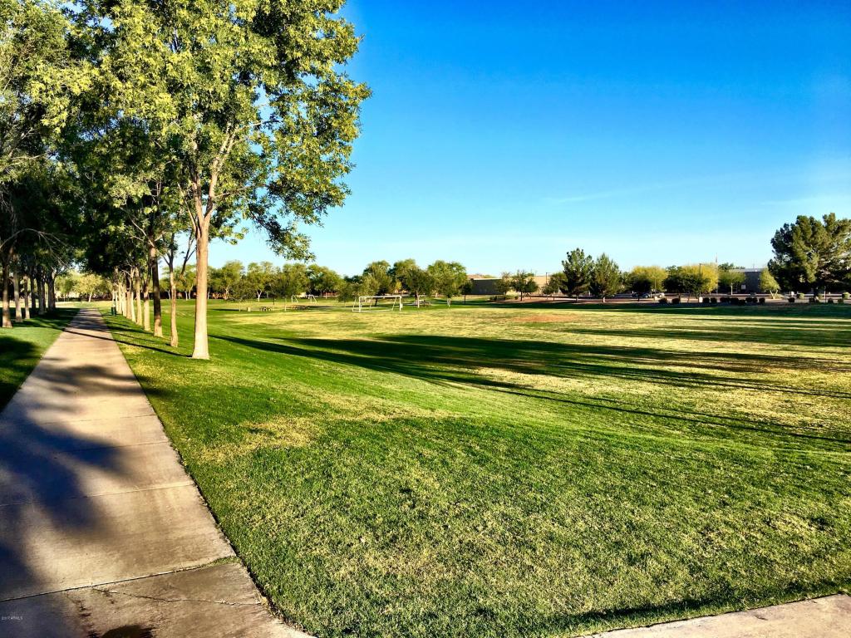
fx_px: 713
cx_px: 426
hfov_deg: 61.7
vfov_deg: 48.2
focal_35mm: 29
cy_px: 319
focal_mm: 4.15
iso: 25
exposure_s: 1/1131
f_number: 2.2
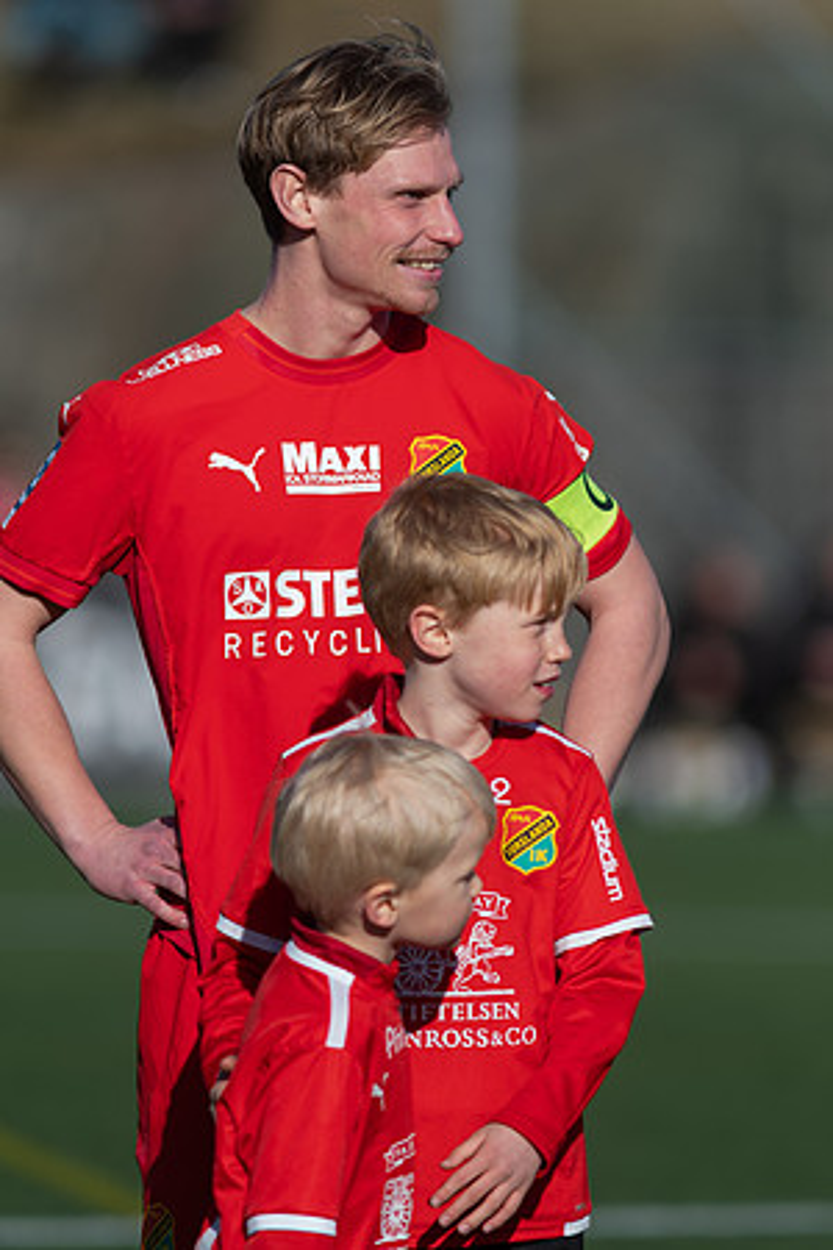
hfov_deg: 3.1
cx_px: 416
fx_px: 15618
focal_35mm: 450
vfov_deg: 4.6
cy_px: 625
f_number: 3.2
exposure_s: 1/1250
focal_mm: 300
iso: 100
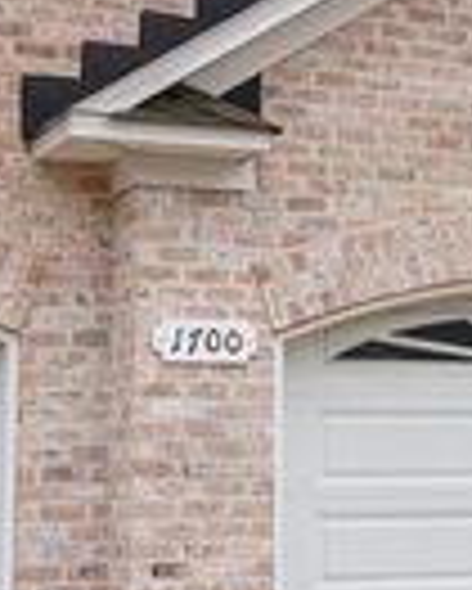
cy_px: 245
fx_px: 2180
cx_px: 764
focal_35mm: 125
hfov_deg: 11.7
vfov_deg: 15.4
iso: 400
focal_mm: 35
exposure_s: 1/500
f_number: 11
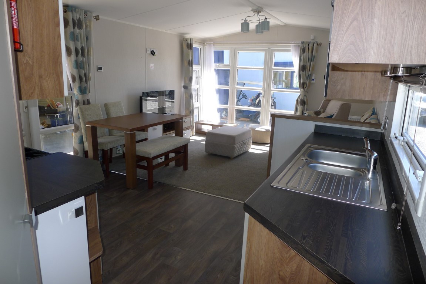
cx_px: 213
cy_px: 142
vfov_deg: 53.2
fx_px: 284
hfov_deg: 73.7
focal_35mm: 24
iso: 100
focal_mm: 5.1
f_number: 2.8
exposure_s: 1/160
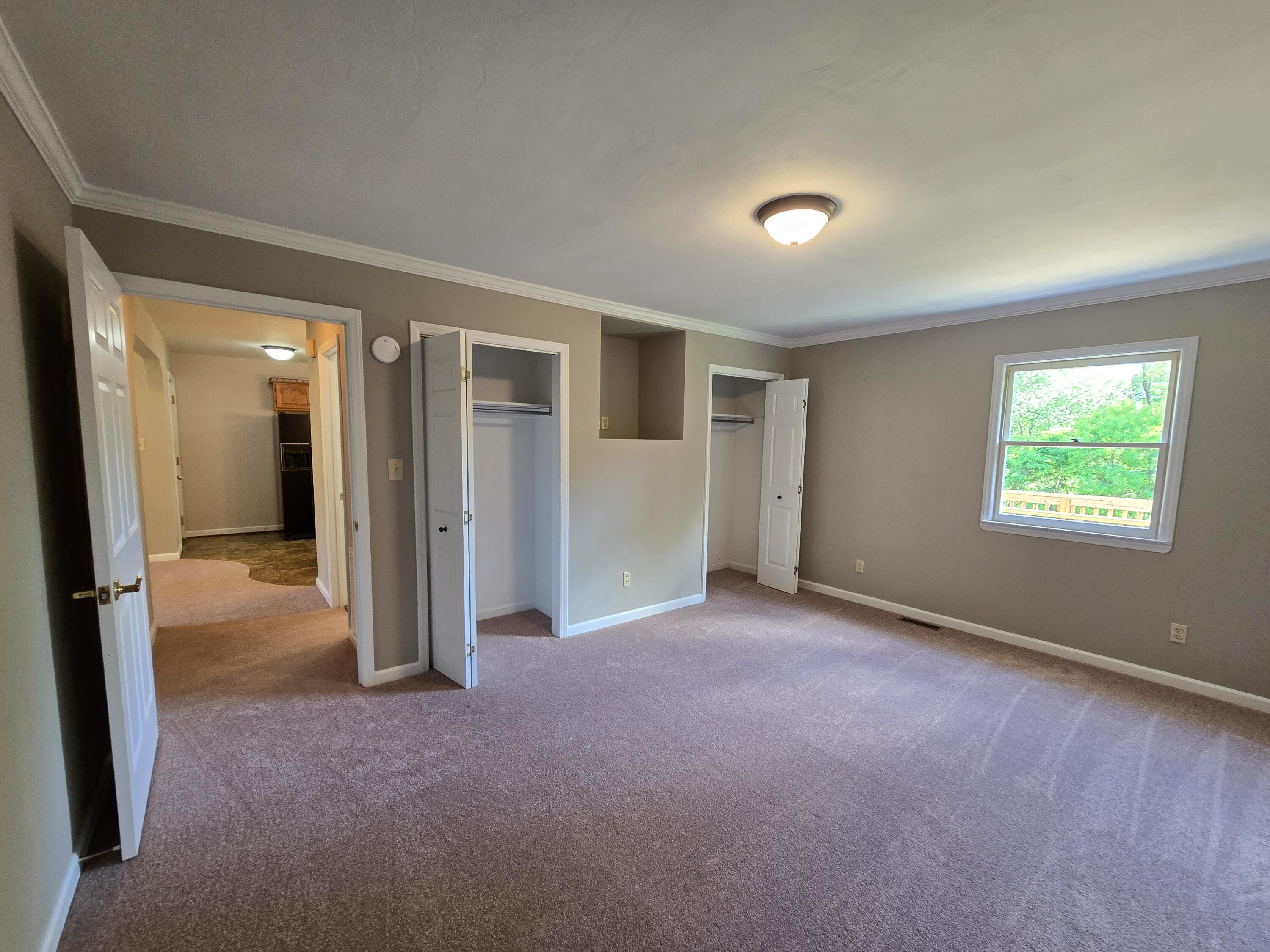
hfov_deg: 106.2
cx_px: 635
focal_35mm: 13
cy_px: 476
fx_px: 477
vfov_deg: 89.9
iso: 200
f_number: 2.2
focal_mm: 2.2
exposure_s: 1/60
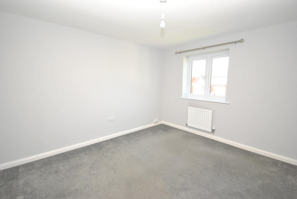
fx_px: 136
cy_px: 100
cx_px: 148
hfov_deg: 94.9
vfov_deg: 72.2
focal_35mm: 16
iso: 200
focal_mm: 11
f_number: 4.2
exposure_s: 1/60
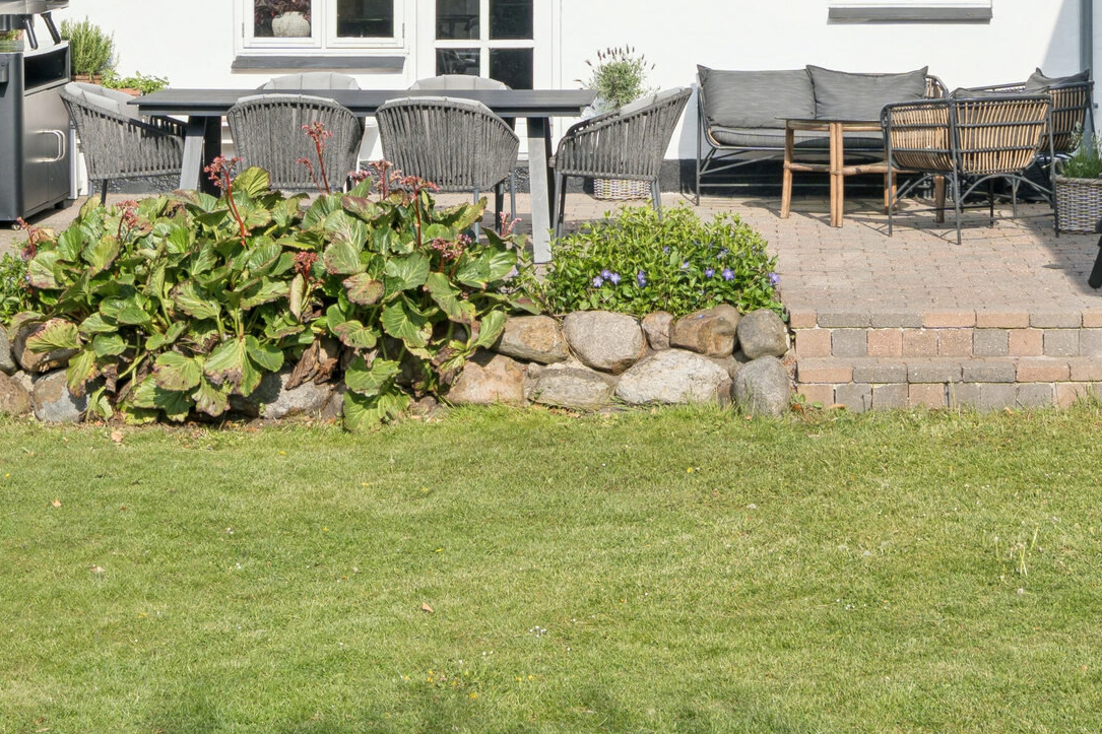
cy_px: -149
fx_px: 2877
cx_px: 910
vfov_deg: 14.1
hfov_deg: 21.4
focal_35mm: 94
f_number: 10
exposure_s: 1/200
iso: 125
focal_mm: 34
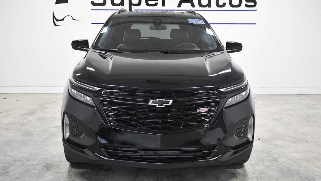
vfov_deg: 29.0
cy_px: 80
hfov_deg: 49.4
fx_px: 349
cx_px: 161
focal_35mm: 41
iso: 2500
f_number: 4.5
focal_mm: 26
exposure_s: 1/400
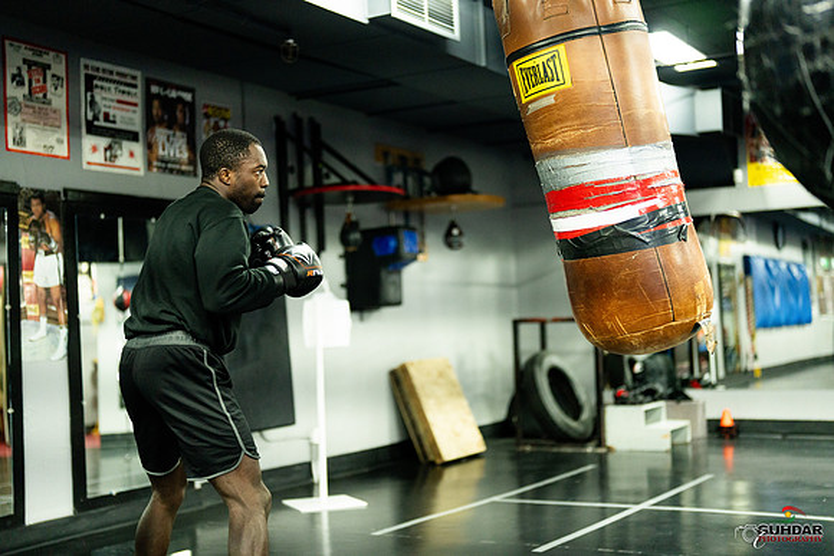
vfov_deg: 27.0
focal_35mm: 50
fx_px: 1159
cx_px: 417
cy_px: 278
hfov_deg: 39.6
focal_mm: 50
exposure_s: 1/400
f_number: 1.4
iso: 2500
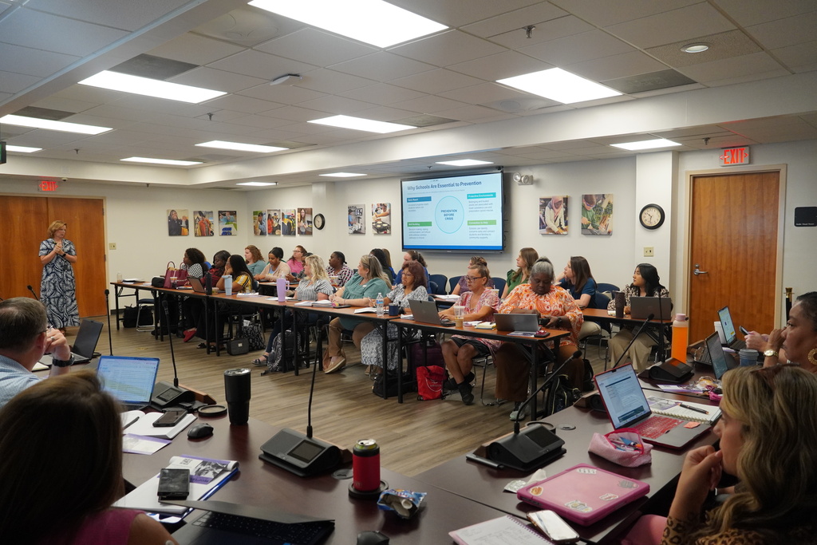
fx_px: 613
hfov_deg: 67.4
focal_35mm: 27
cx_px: 408
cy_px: 272
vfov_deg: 47.9
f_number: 4
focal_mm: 18
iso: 1250
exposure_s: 1/160
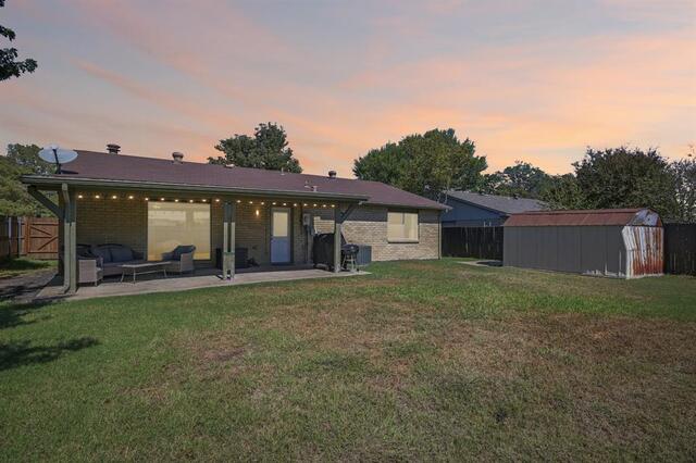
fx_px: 348
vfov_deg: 67.3
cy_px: 232
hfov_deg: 90.0
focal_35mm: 18
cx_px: 348
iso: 400
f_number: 8
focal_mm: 18
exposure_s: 1/1250
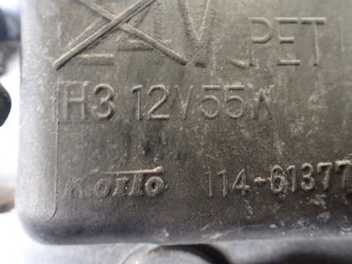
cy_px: 123
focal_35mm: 36
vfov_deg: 39.6
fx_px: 366
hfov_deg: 51.3
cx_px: 187
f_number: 2.3
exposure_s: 1/30
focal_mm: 5.4
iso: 1000
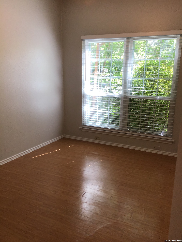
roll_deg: -0.2
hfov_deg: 45.4
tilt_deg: -13.1
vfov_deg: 58.4
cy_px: 121
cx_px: 91
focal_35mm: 31
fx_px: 217
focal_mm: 3.3
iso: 32
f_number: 2.4
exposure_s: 1/60
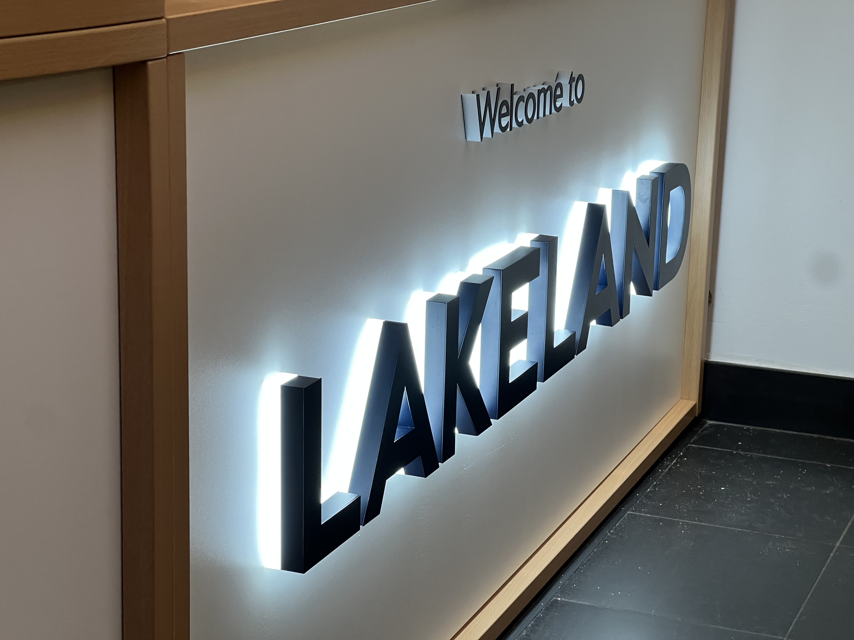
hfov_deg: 25.3
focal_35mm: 77
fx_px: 1900
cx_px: 427
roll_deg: -1.3
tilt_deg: -15.1
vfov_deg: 19.1
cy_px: 320
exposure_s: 1/100
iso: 125
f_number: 2.8
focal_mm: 9
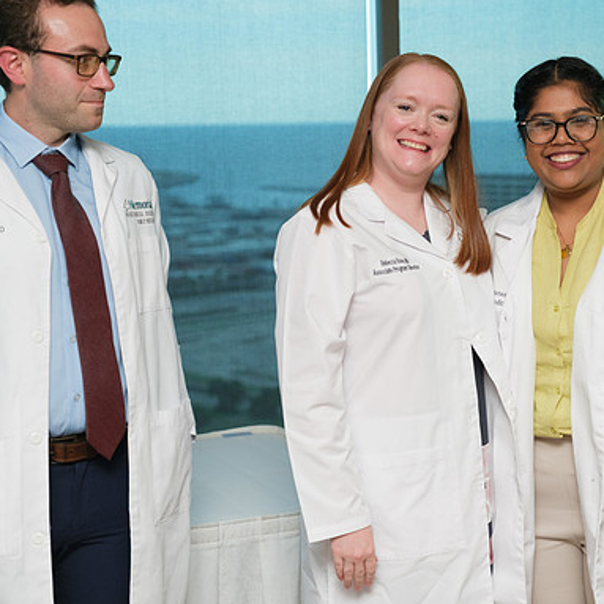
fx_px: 1421
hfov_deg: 23.8
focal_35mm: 72
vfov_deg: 24.0
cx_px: 446
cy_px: 302
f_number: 2.8
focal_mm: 37.6
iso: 640
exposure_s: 1/125
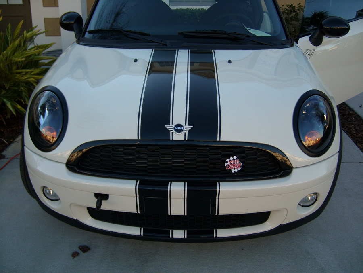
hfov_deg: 52.6
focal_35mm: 35
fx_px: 367
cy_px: 136
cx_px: 182
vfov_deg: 40.7
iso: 50
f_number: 2.8
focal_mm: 5.8
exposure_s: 1/438
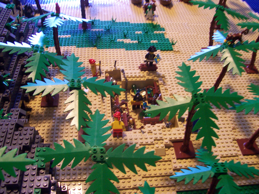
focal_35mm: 37
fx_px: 277
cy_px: 97
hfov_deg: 50.1
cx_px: 130
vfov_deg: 38.7
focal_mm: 5.6
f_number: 2.8
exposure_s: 1/10
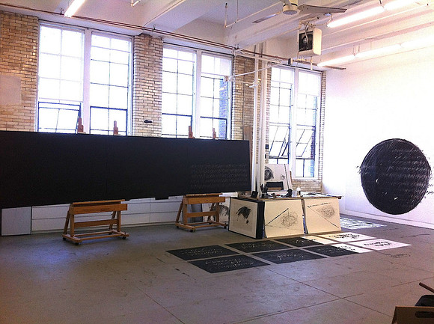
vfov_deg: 40.6
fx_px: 438
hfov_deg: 52.7
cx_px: 217
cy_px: 162
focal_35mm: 35
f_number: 2.8
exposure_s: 1/100
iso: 100
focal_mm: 3.85
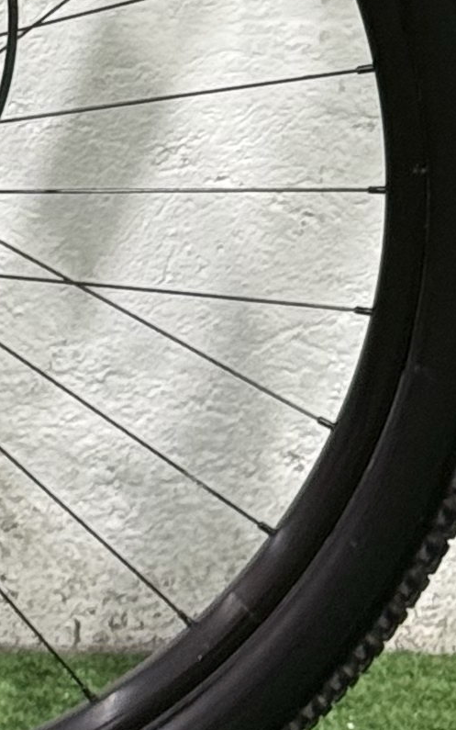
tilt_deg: -9.5
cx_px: 151
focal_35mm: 258
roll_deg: +0.2
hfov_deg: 5.1
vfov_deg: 7.7
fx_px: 5129
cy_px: -807
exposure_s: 1/60
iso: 160
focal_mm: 6.76
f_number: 1.78
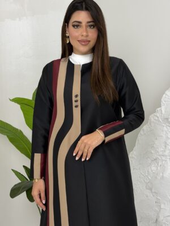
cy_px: 113
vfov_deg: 39.7
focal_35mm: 48
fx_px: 314
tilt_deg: -6.7
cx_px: 85
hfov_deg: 30.3
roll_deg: +2.4
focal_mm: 6.76
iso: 64
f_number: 1.78
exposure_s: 1/405
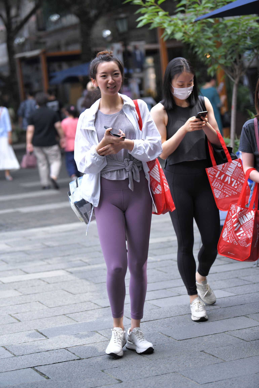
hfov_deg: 14.4
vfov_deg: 21.5
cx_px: 130
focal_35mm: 95
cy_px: 194
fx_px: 1025
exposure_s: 1/800
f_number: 2.8
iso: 400
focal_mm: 95
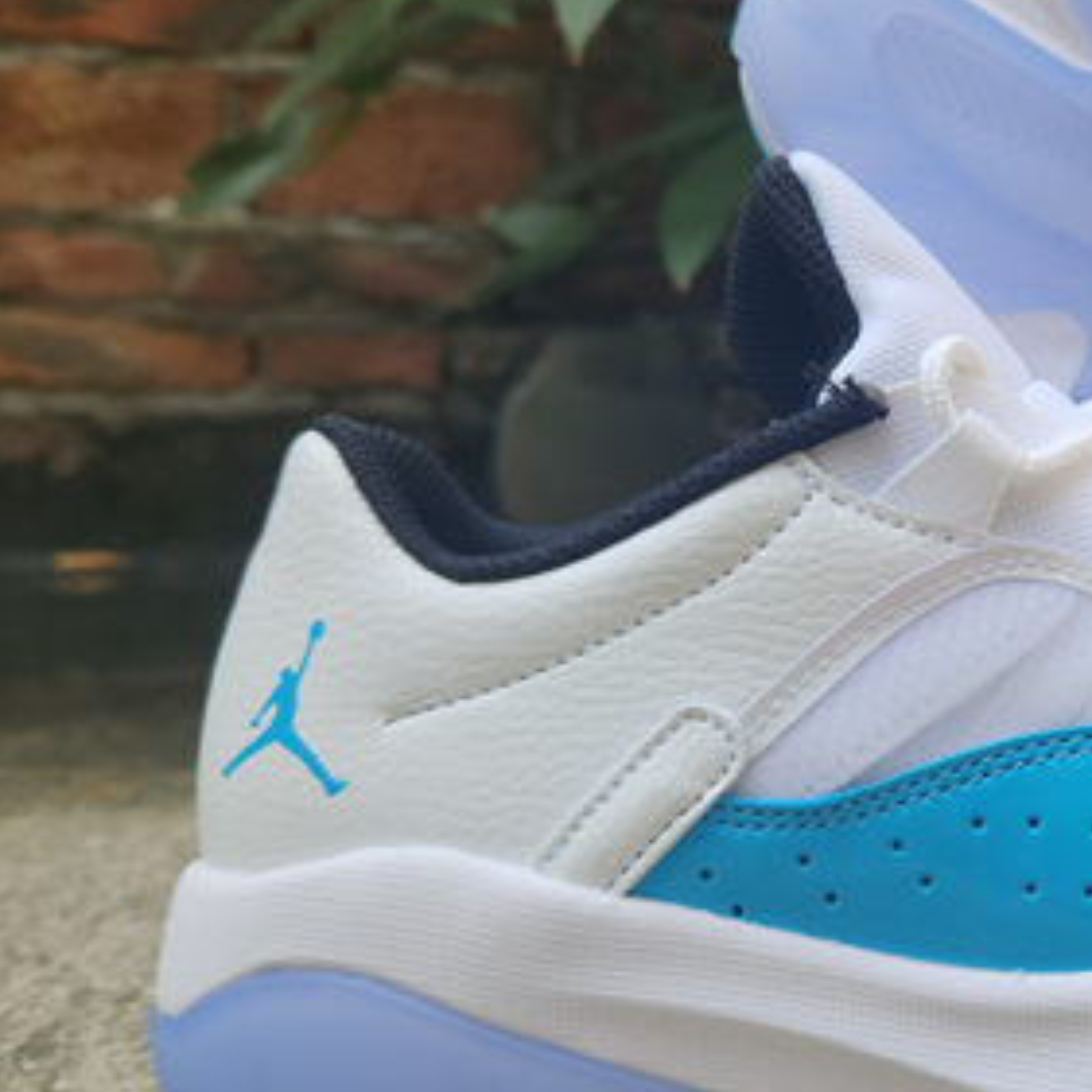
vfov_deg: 36.0
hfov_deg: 33.9
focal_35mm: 47
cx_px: 1007
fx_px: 1677
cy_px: 577
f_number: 1.8
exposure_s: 1/353
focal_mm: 5.4
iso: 20
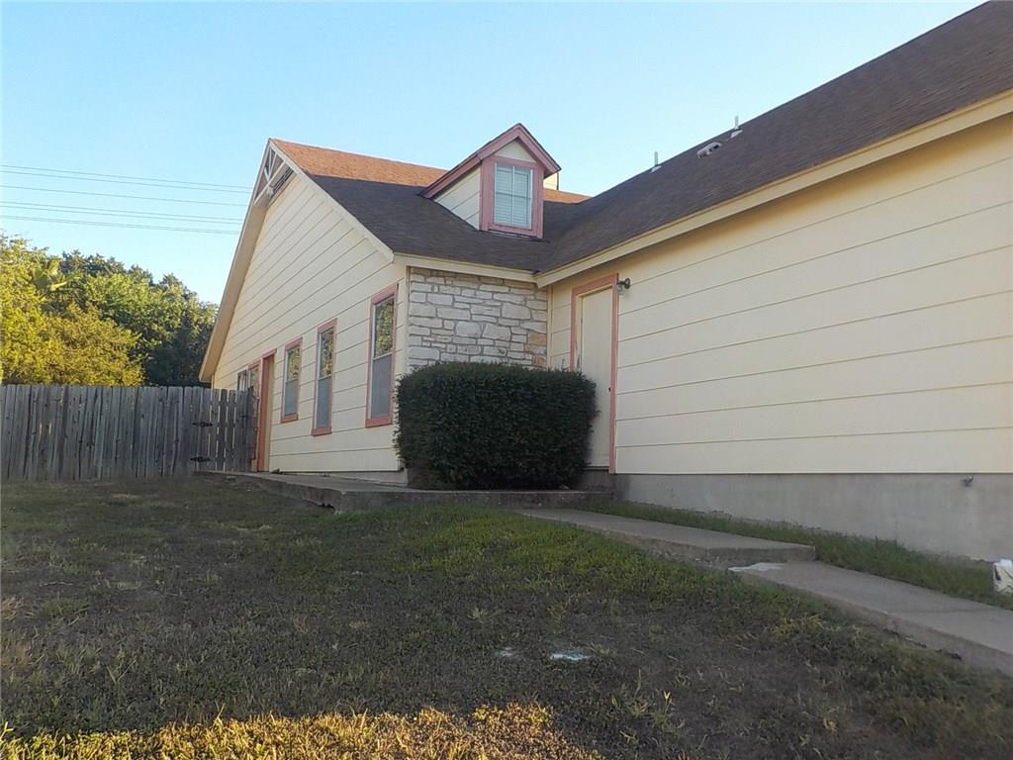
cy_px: 380
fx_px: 878
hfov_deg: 60.0
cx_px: 506
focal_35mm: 30
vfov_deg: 46.8
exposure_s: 1/250
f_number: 3.3
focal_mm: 4.1
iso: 125
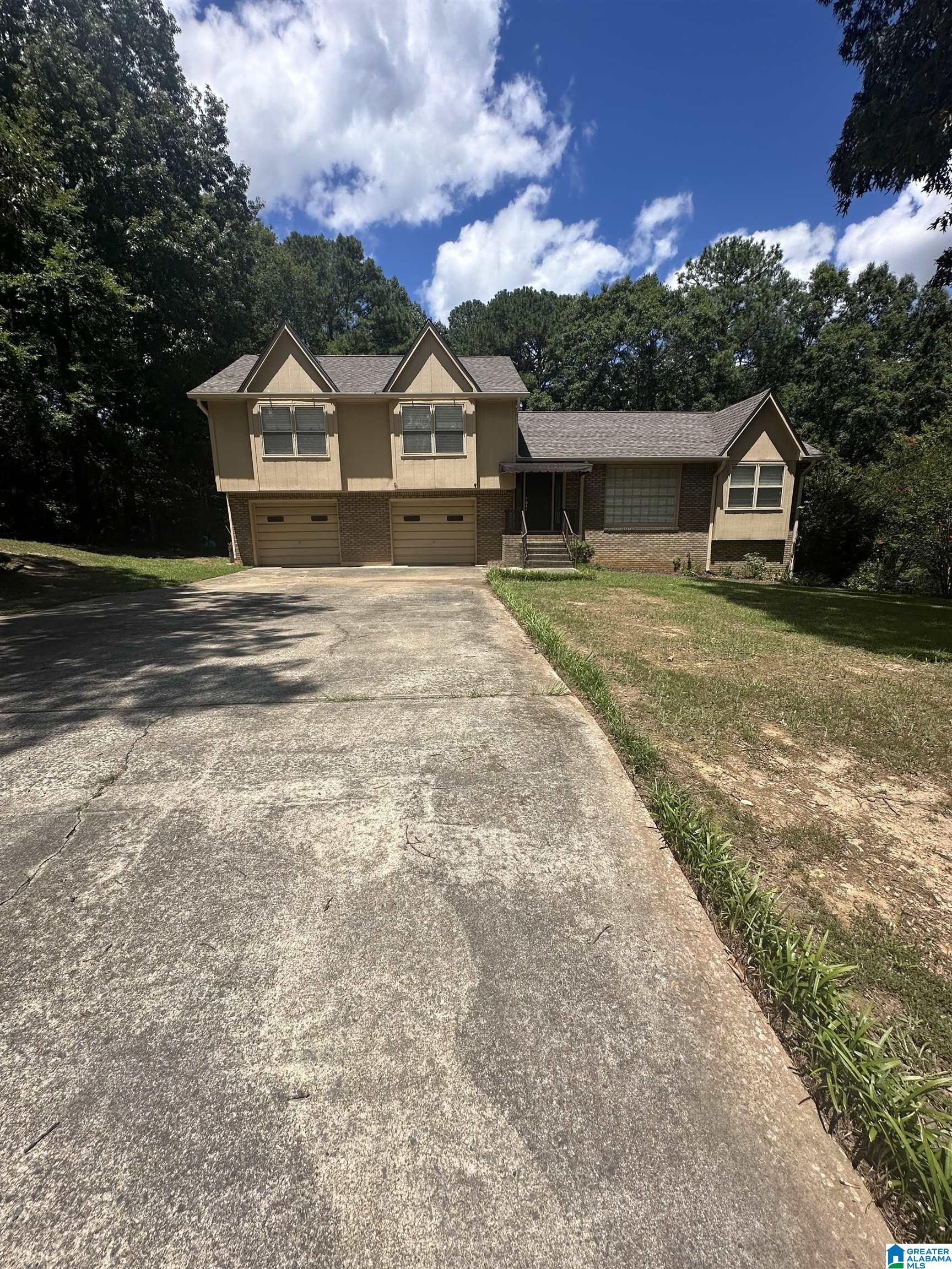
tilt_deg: -12.1
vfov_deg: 102.1
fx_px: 513
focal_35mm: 14
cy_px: 634
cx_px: 476
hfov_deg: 85.7
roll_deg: -0.3
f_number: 2.2
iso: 50
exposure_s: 1/2451
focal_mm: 2.22
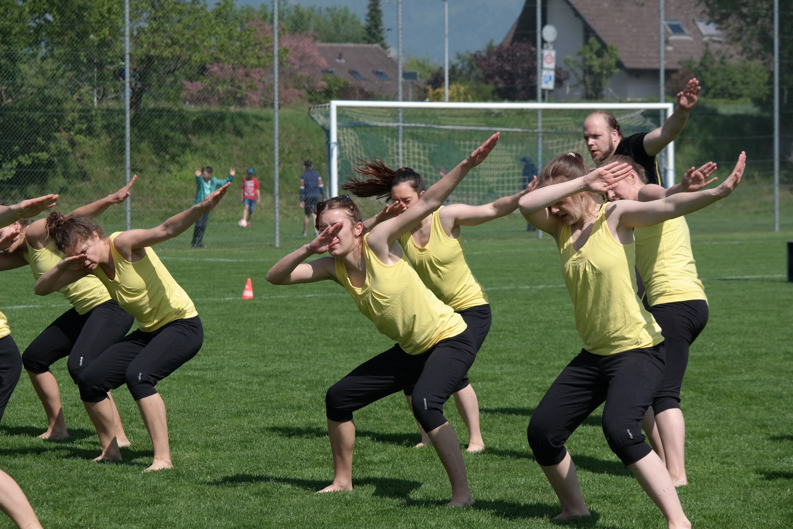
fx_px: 3017
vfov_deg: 10.0
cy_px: 264
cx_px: 396
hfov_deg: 15.0
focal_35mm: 137
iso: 100
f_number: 6.3
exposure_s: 1/500
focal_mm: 89
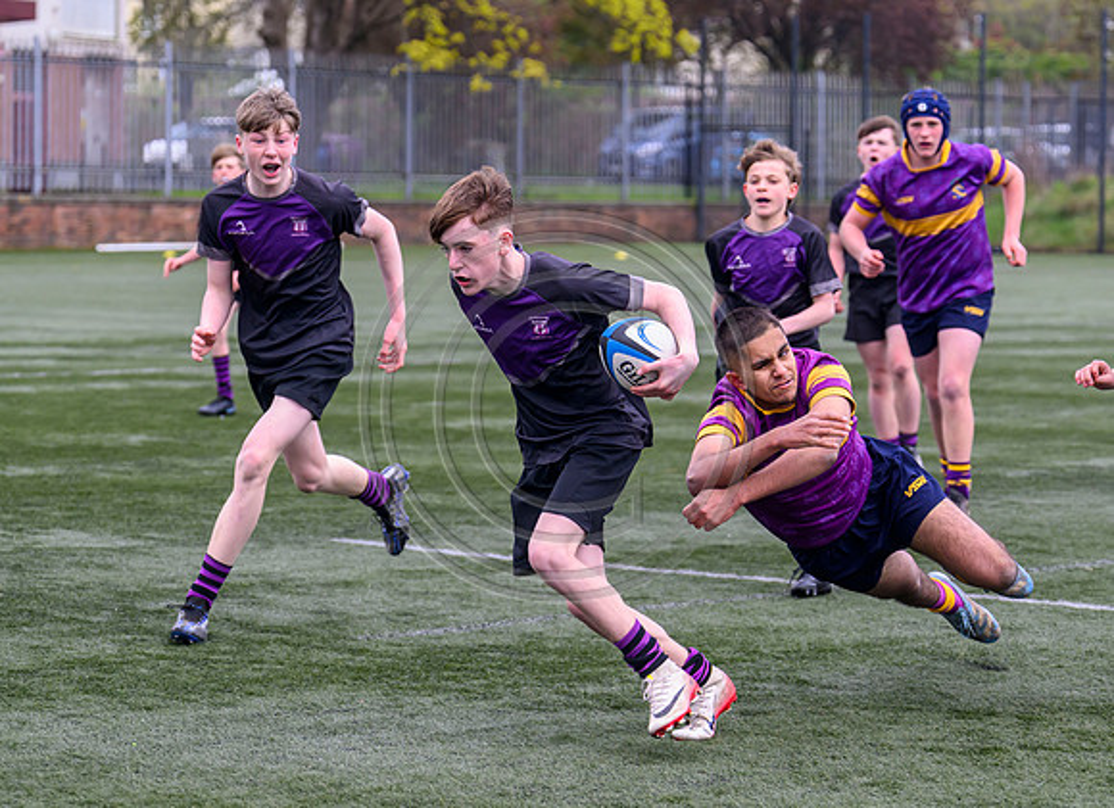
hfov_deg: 13.9
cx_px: 635
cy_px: 486
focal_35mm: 144
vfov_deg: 10.1
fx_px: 4578
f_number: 4
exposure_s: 1/1600
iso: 1000
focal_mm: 104
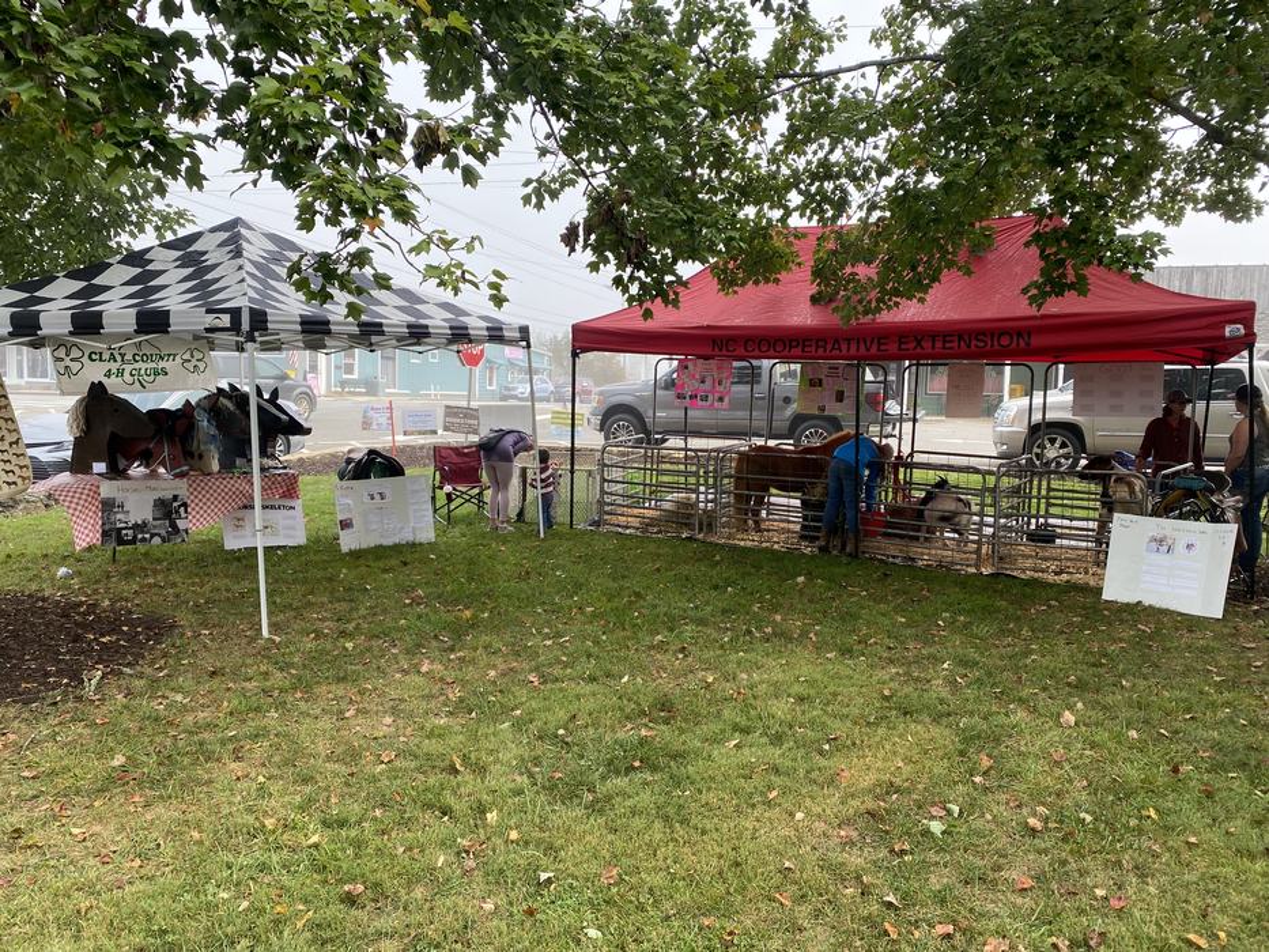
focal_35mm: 26
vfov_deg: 53.1
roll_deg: -1.7
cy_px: 476
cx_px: 634
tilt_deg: -4.5
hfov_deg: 67.3
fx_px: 953
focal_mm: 4.25
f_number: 1.8
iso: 32
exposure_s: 1/359
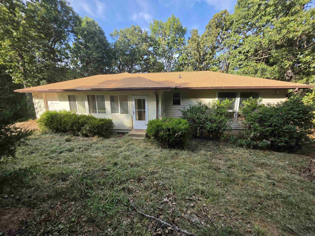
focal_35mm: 13
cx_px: 158
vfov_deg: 89.9
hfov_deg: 106.2
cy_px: 118
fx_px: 118
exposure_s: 1/705
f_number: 1.9
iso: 32
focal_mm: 2.2
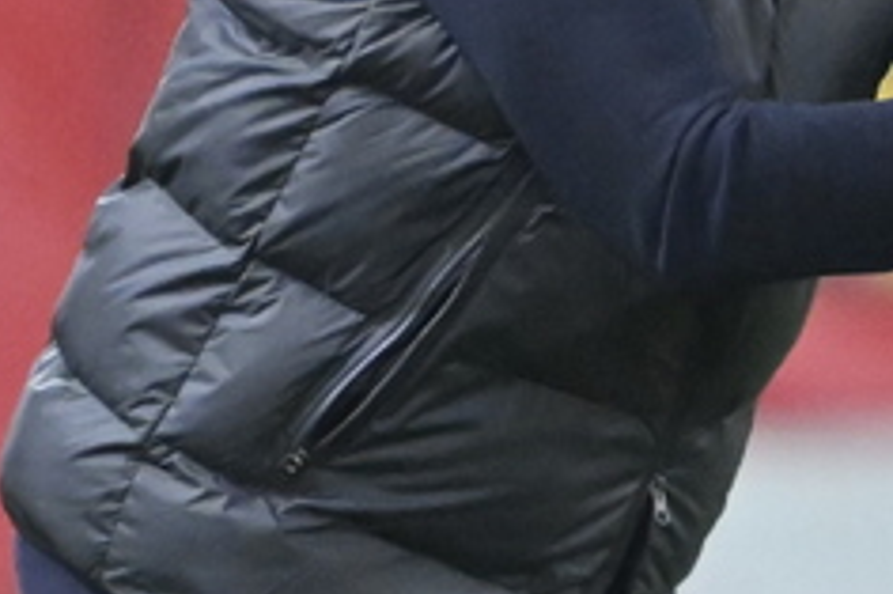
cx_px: 972
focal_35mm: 1521
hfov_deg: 1.4
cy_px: -93
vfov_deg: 0.9
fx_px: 37702
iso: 4000
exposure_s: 1/800
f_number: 4
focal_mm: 560
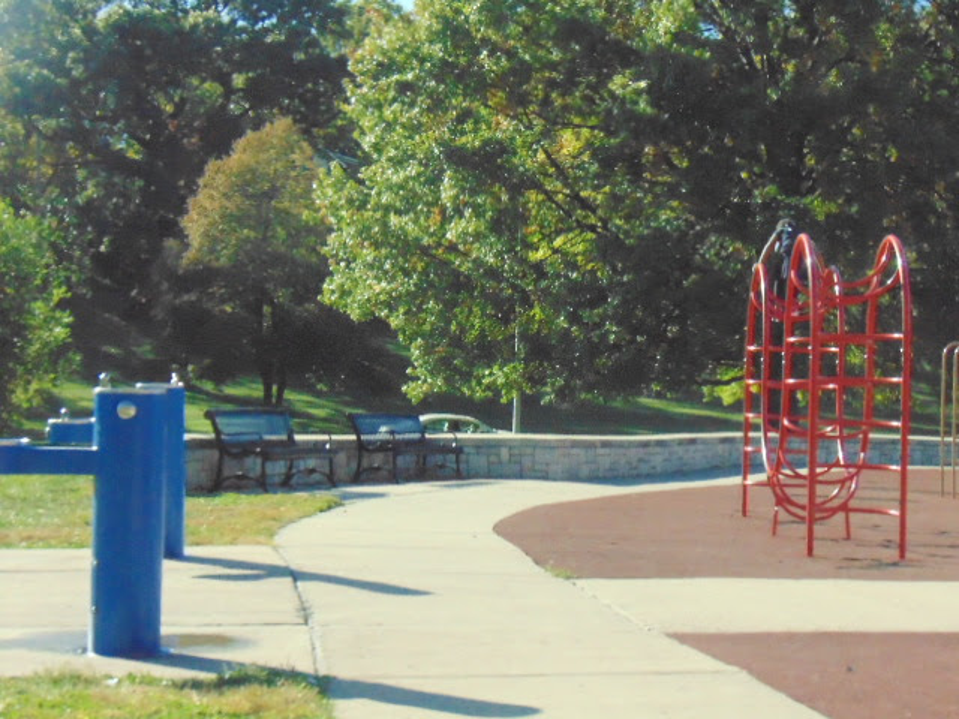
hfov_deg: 27.4
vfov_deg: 20.7
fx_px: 1967
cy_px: 360
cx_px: 480
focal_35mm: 71
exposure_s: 1/640
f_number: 9.6
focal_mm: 12.8
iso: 800
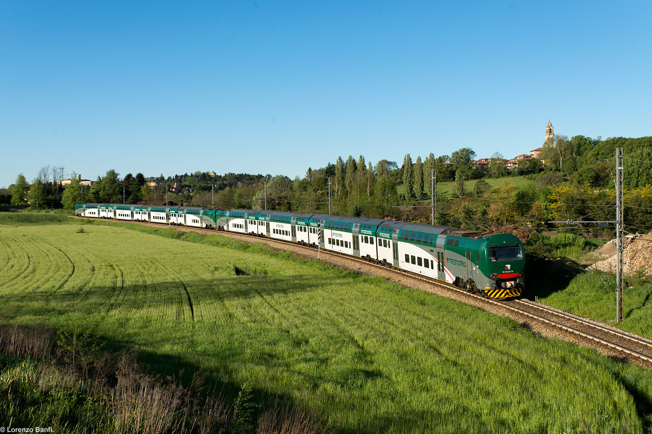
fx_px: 760
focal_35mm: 42
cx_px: 326
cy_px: 217
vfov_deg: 31.9
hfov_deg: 46.4
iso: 200
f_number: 6.3
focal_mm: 42
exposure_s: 1/640
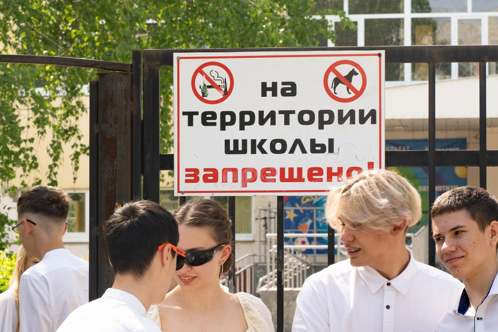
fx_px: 2490
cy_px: 251
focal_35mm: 180
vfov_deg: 7.6
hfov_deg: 11.3
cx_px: 31
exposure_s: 1/125
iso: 160
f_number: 11
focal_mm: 85
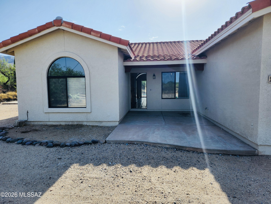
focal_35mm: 23
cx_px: 136
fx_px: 180
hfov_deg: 73.9
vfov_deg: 58.9
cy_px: 102
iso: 25
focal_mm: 5.54
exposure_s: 1/1663
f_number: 1.8
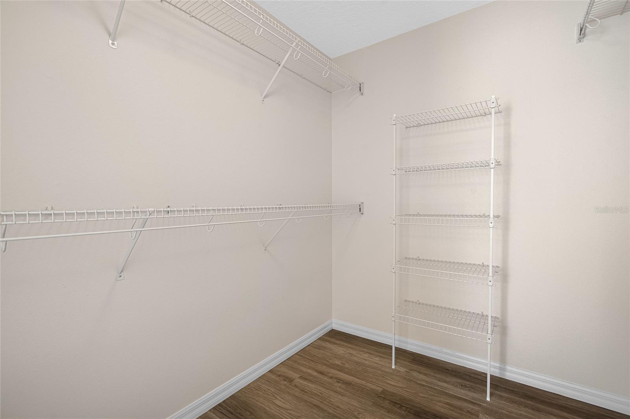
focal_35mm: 16
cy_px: 210
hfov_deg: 96.7
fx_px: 280
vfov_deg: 73.7
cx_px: 315
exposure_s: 1/20
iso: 400
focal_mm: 16
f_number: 8
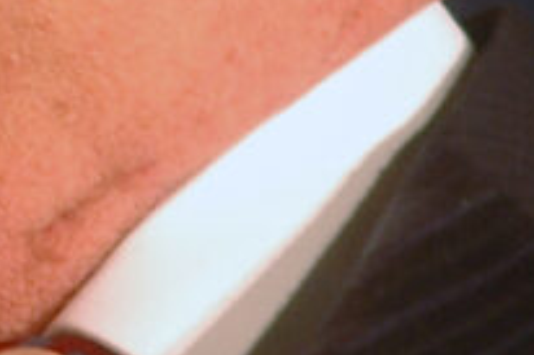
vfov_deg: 0.9
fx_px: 22361
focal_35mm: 1509
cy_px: -263
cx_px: -156
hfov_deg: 1.4
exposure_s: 1/10
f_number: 4.5
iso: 400
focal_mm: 135
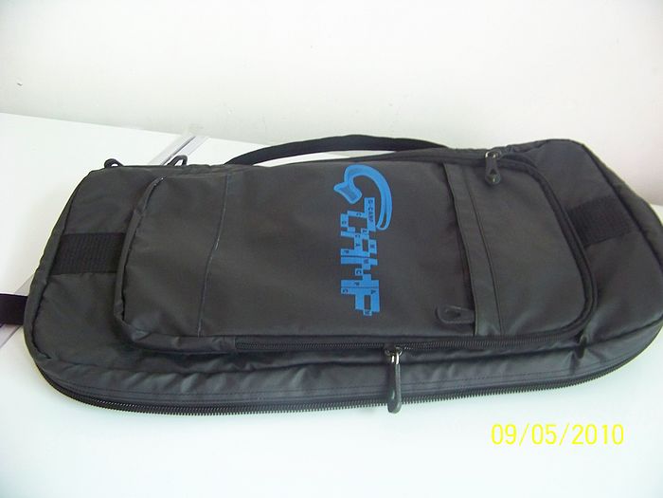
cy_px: 249
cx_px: 332
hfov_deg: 51.4
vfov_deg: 39.7
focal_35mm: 36
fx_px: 690
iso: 400
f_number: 2.8
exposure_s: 1/10
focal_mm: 5.85
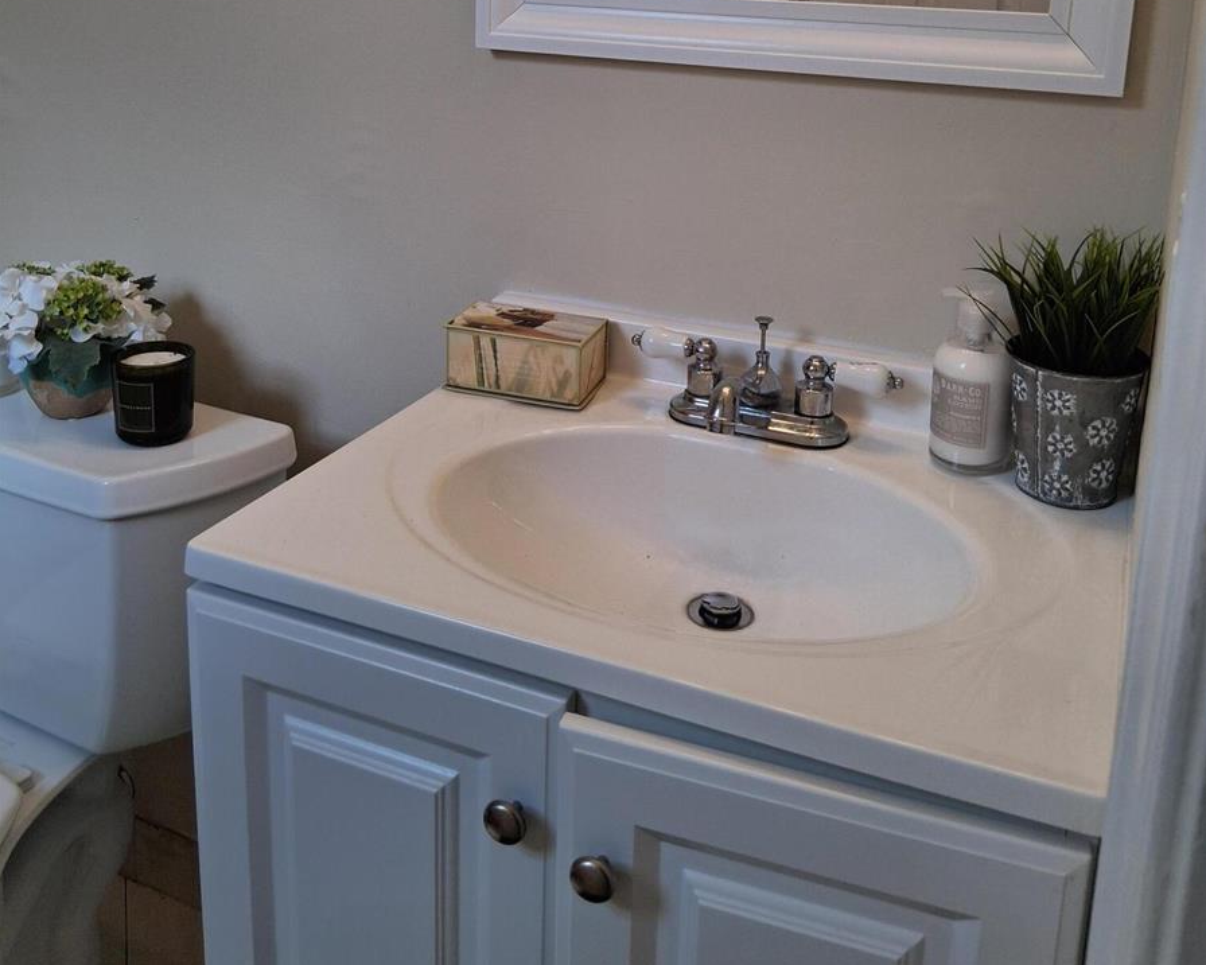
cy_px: 184
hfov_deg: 52.8
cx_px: 603
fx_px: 1214
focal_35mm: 34
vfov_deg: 41.4
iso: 40
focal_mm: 3.98
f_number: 1.8
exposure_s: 1/120
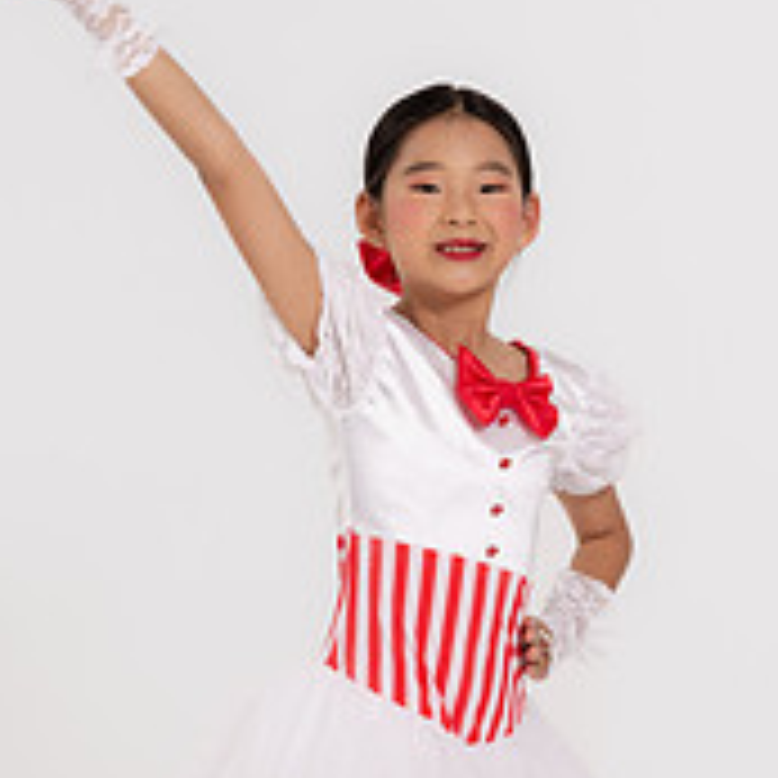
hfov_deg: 11.3
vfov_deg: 11.2
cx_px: 436
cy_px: 657
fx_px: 3941
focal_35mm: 155
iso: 320
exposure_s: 1/160
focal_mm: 70
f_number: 10
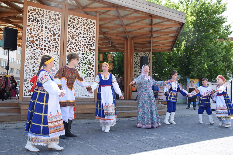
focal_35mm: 33
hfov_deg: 57.2
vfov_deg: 39.9
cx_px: 116
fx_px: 214
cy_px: 78
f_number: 8
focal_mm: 22
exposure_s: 1/250
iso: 320
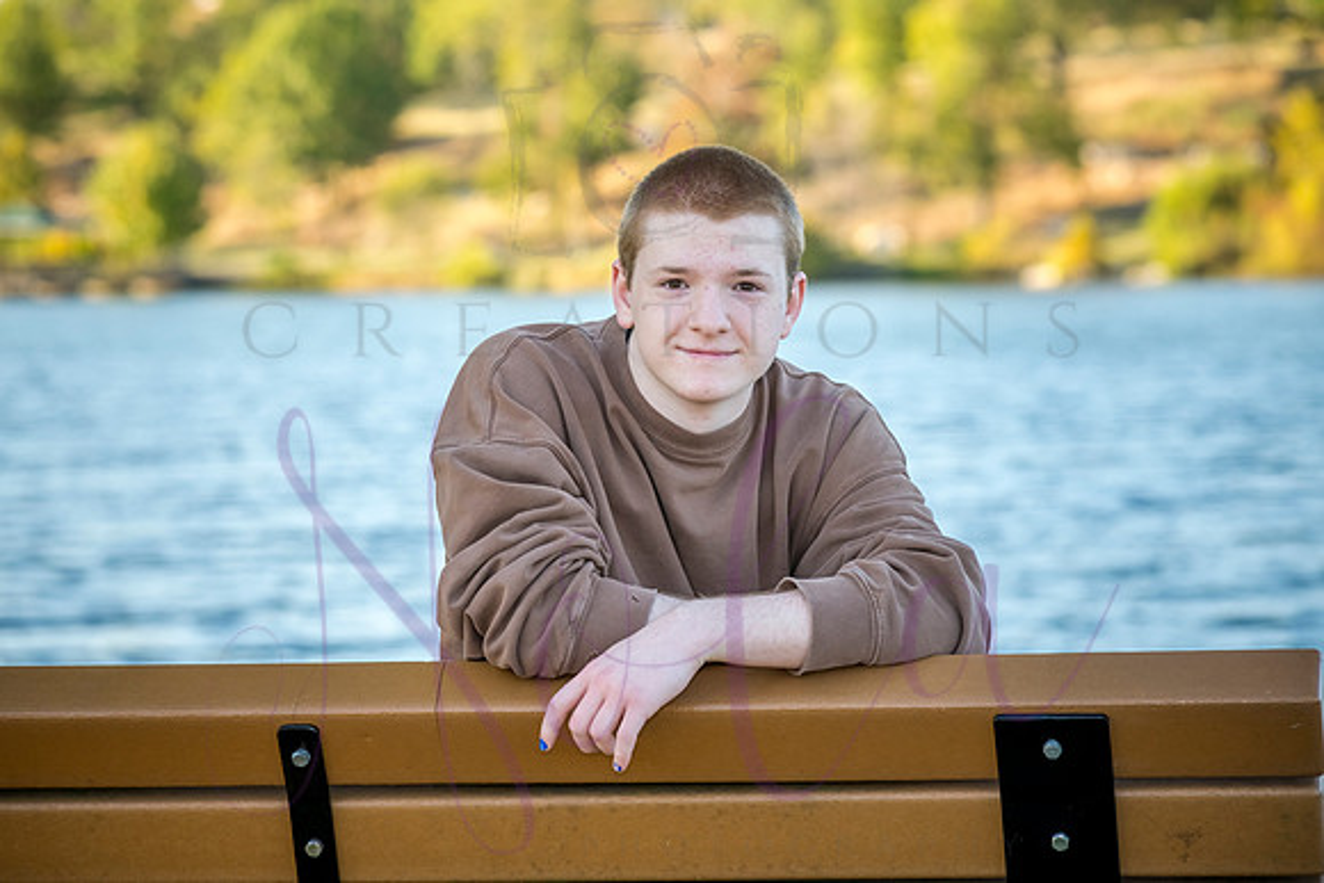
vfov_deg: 11.4
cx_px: 662
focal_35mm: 120
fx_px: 4414
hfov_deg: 17.1
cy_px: 442
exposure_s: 1/640
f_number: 5.6
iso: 400
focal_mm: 120
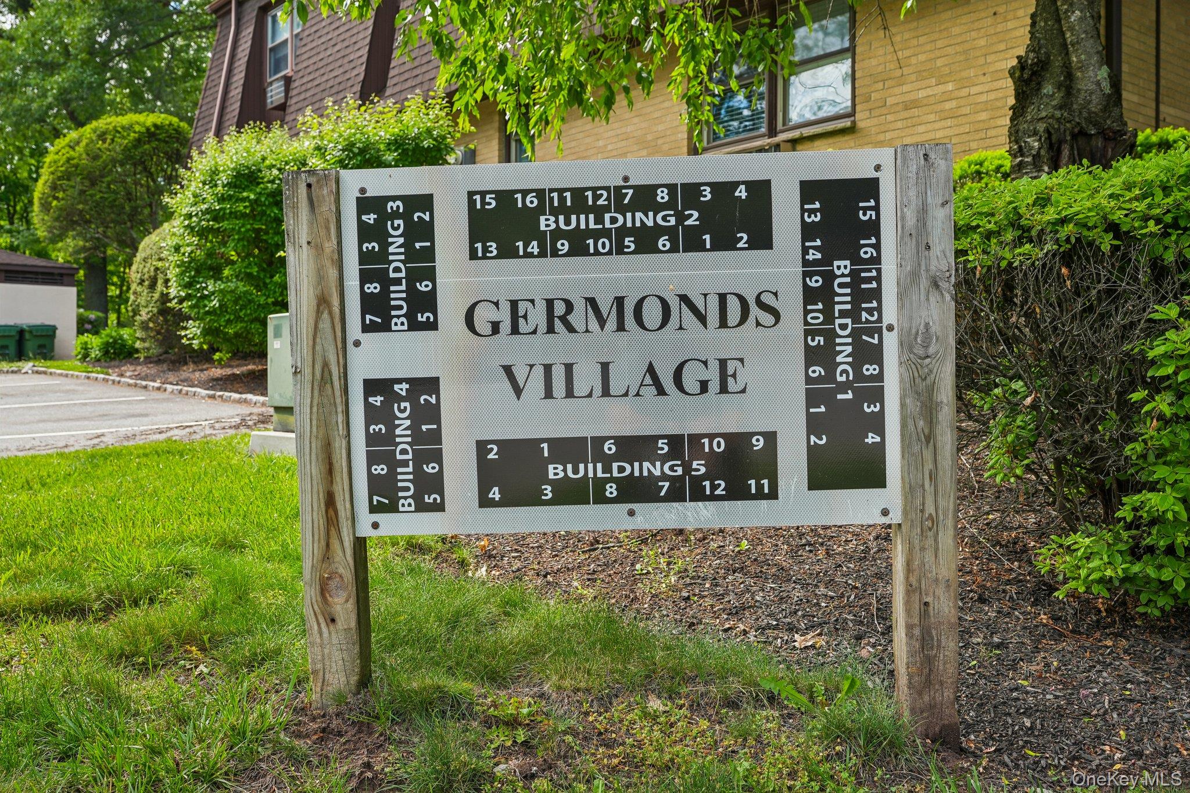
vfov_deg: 37.8
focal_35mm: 35
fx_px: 1157
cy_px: 396
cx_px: 595
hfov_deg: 54.4
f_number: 8
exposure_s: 1/60
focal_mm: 35
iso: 100
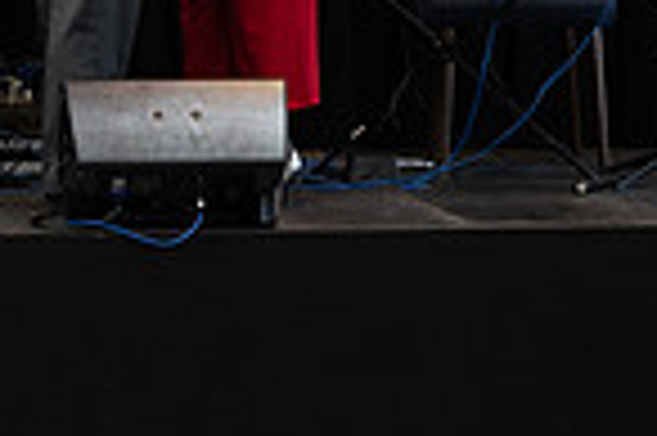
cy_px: -328
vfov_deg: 6.1
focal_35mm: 222
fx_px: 4047
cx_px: 40
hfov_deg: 9.2
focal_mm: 56
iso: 1250
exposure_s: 1/125
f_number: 4.5
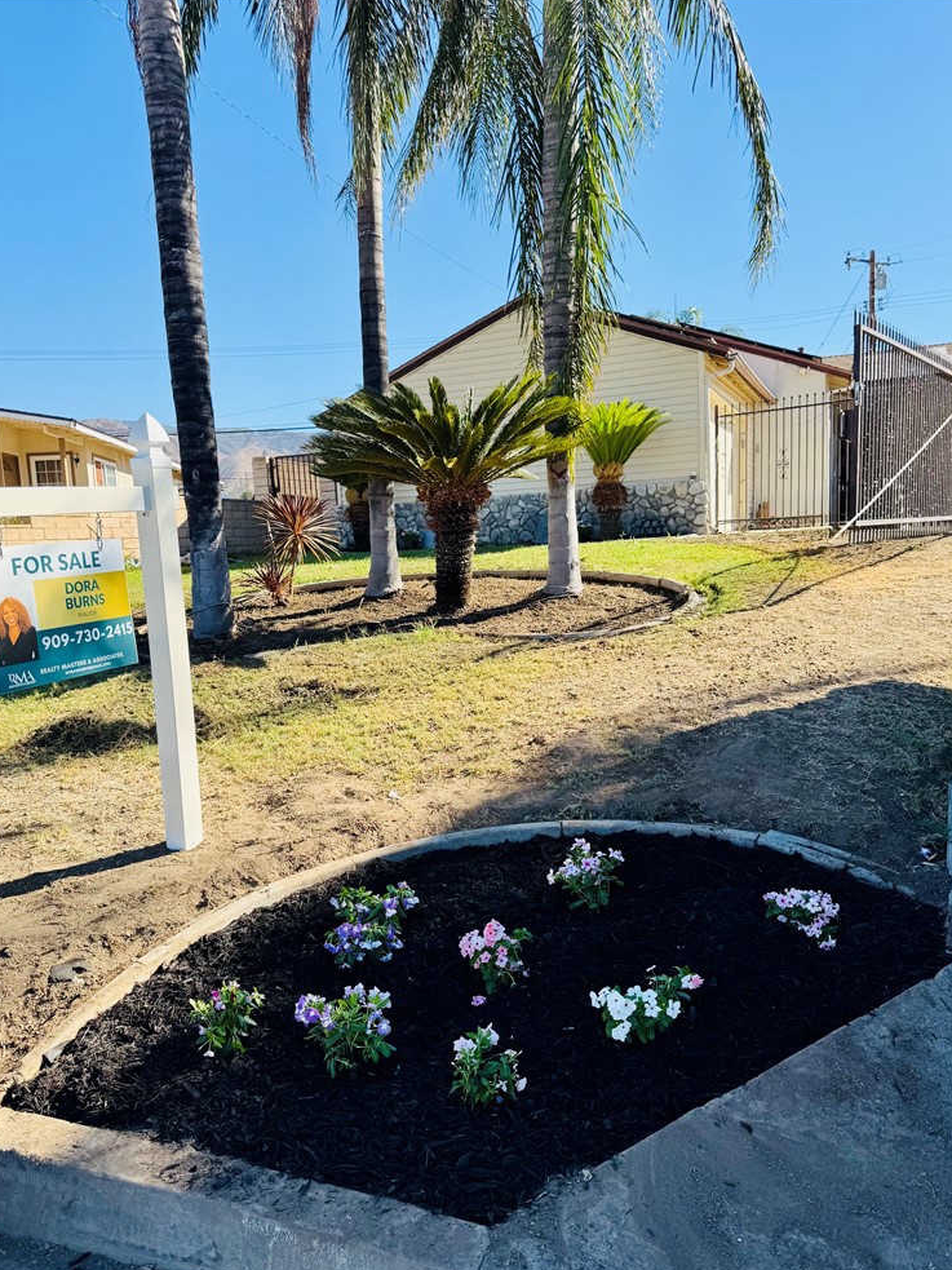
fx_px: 917
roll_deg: +3.9
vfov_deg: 69.4
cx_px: 469
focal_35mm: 25
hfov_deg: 54.9
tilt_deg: -7.0
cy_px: 655
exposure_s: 1/2232
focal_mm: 6.76
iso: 80
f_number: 1.78
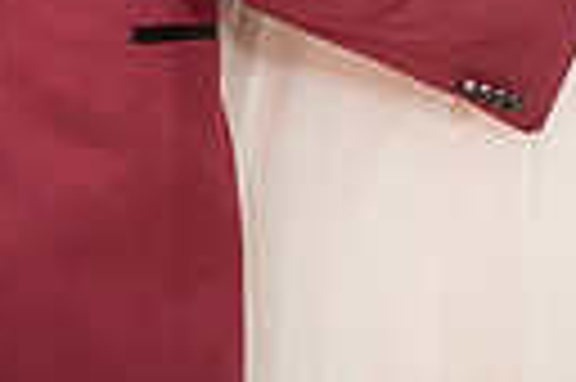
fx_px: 3931
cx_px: 295
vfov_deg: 5.4
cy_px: -458
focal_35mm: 246
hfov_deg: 8.4
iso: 800
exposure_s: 1/125
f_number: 5.6
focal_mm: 70
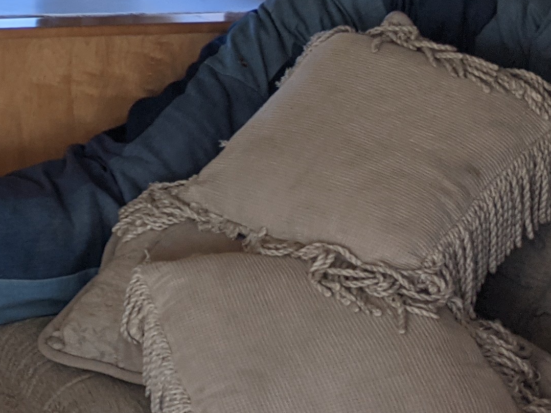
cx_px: -427
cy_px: -20
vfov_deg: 14.4
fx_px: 1607
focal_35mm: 101
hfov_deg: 16.4
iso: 47
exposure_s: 1/38
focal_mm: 4.38
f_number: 1.73
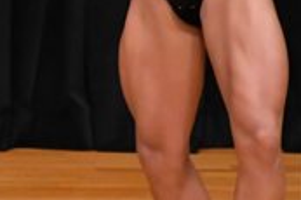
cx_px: -370
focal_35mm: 1277
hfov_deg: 1.6
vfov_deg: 1.1
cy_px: -14
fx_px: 10667
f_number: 5.6
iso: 4000
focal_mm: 190
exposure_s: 1/400
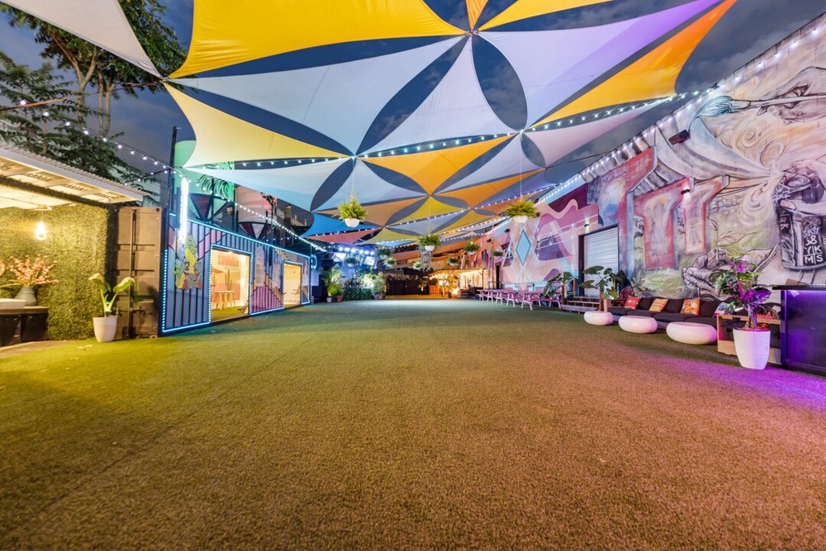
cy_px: 276
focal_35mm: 14
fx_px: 321
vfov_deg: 81.2
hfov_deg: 104.2
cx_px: 413
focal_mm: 14
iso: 400
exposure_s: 2.5
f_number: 3.5
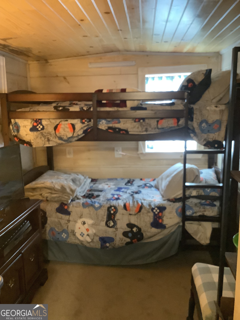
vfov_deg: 58.4
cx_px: 120
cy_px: 160
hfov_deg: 45.4
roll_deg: +1.6
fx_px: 287
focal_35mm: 31
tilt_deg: -11.0
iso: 640
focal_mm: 3.3
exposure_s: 1/30
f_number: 2.4
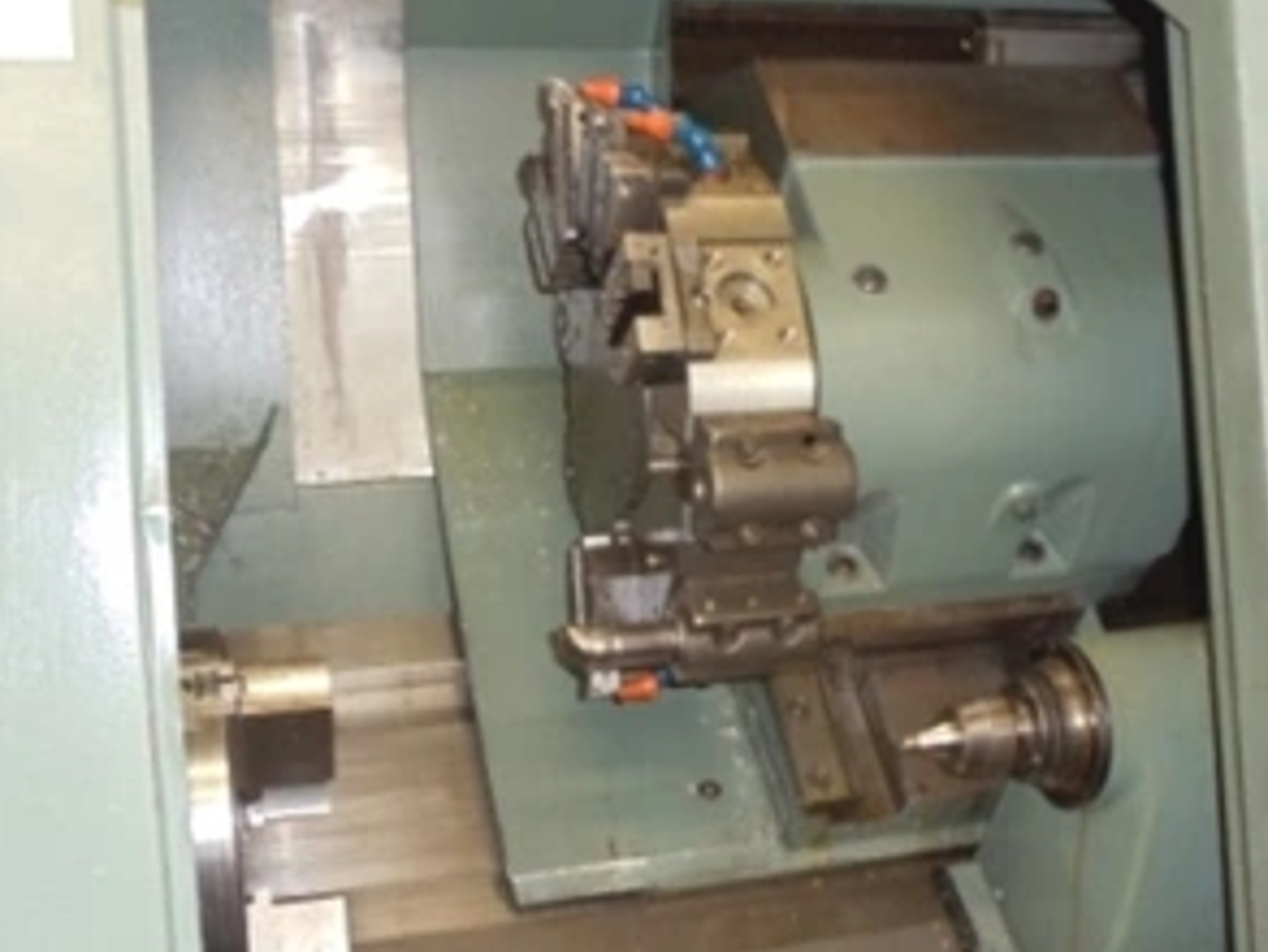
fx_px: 2199
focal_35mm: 60
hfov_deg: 32.1
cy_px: 511
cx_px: 697
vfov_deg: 24.4
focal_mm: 6
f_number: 3.5
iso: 100
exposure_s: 1/8
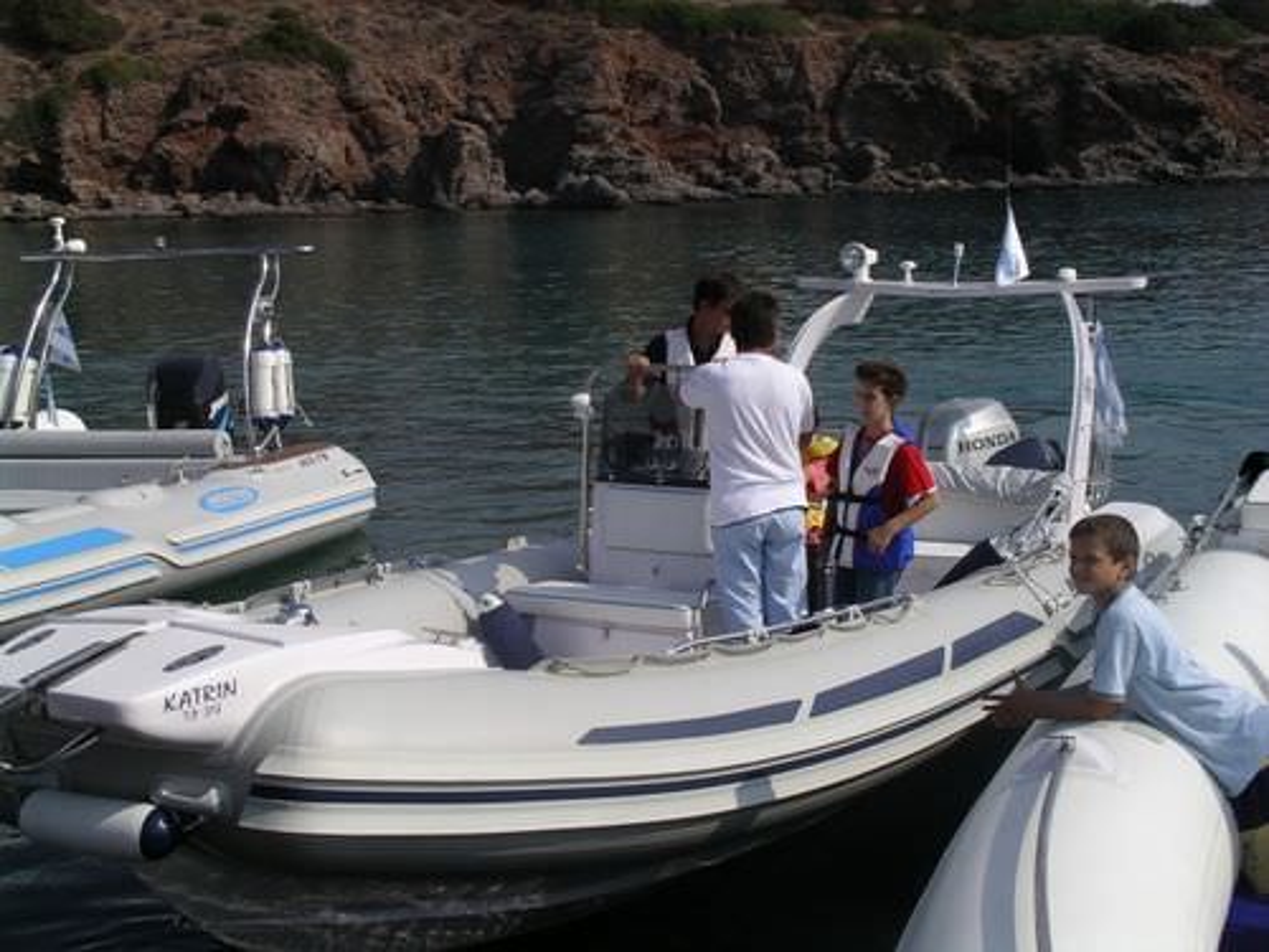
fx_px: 1906
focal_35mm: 52
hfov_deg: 36.8
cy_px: 476
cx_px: 634
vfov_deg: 28.0
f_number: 6.5
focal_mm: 10.9
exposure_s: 1/671
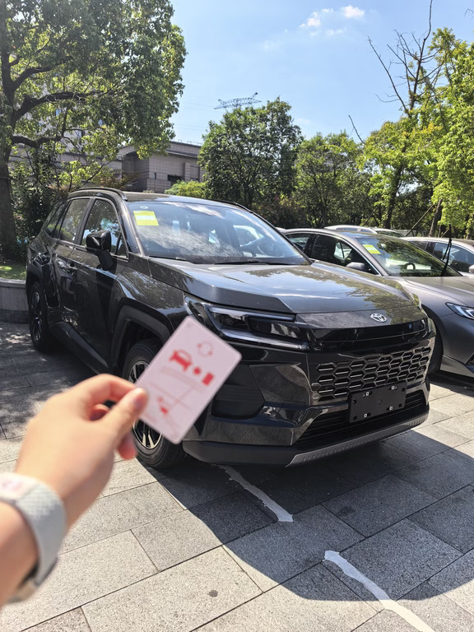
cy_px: 316
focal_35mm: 24
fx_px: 438
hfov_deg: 56.8
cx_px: 237
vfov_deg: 71.6
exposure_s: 1/4065
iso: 50
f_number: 2
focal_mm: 8.5
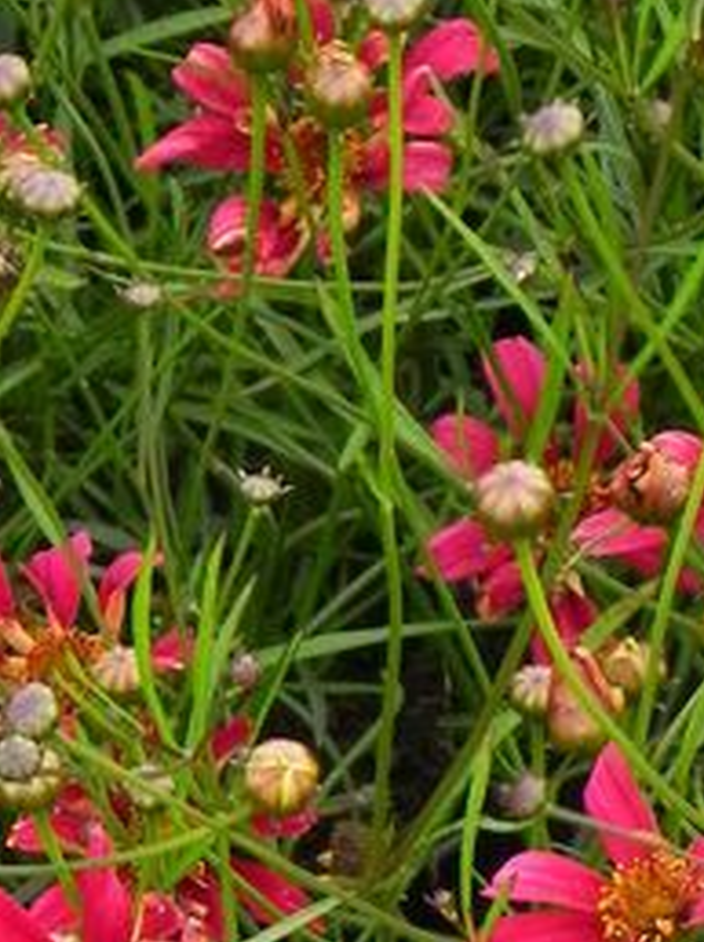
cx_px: -310
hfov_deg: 5.0
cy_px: 800
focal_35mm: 295
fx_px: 8013
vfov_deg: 6.7
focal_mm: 16.9
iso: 160
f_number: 7.1
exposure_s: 1/80
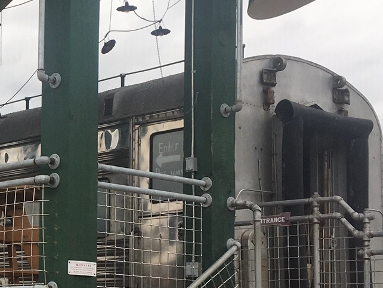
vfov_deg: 16.2
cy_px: 217
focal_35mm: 91
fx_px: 1007
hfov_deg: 19.9
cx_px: -109
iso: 25
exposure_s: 1/330
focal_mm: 4.15
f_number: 2.2
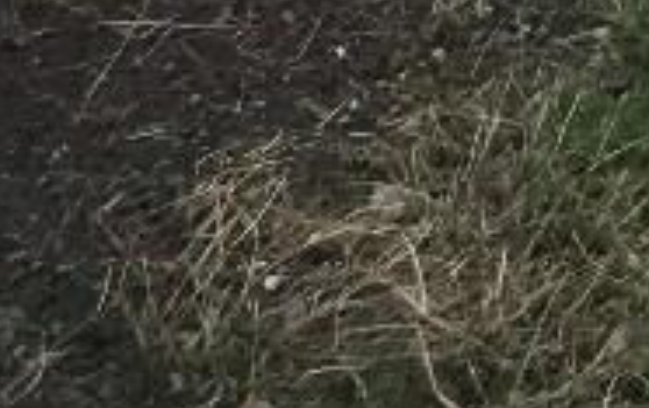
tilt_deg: -8.9
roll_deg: -0.3
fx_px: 2888
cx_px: 1745
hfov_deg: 10.4
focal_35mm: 163
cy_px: -910
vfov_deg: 7.0
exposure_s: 1/252
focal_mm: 3.99
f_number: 1.8
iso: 20
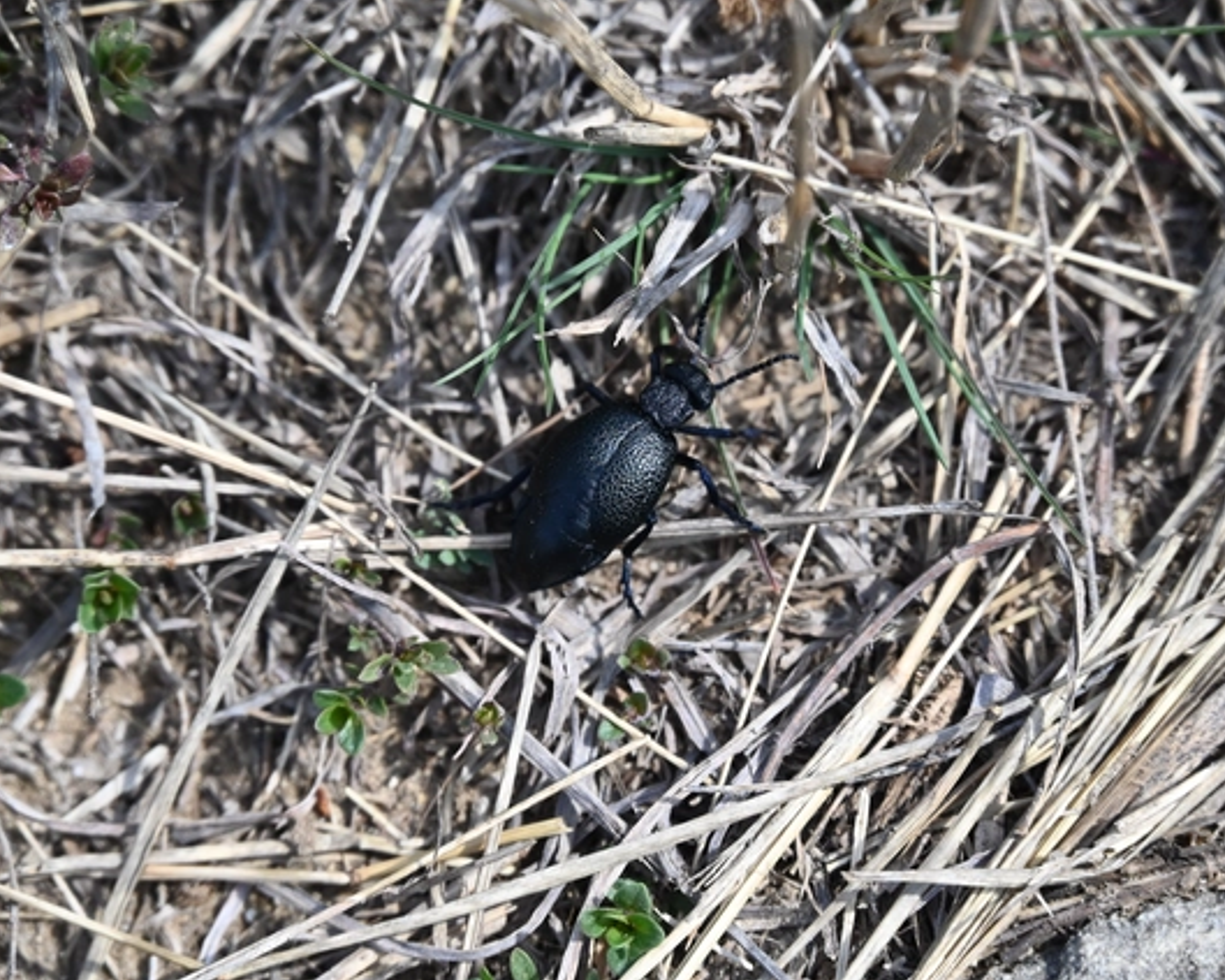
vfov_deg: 6.8
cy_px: 490
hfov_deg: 8.5
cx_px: 623
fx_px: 8228
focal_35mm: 227
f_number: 7.1
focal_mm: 200
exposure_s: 1/3200
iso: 1600
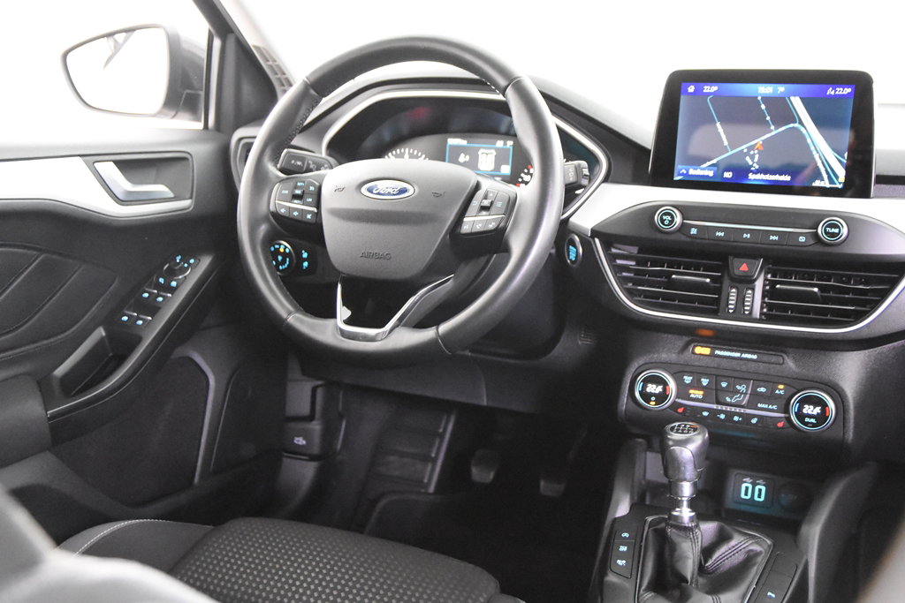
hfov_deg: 49.5
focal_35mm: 39
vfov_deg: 34.2
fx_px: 980
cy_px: 302
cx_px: 452
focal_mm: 26
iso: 11400
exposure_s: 1/40
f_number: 3.2
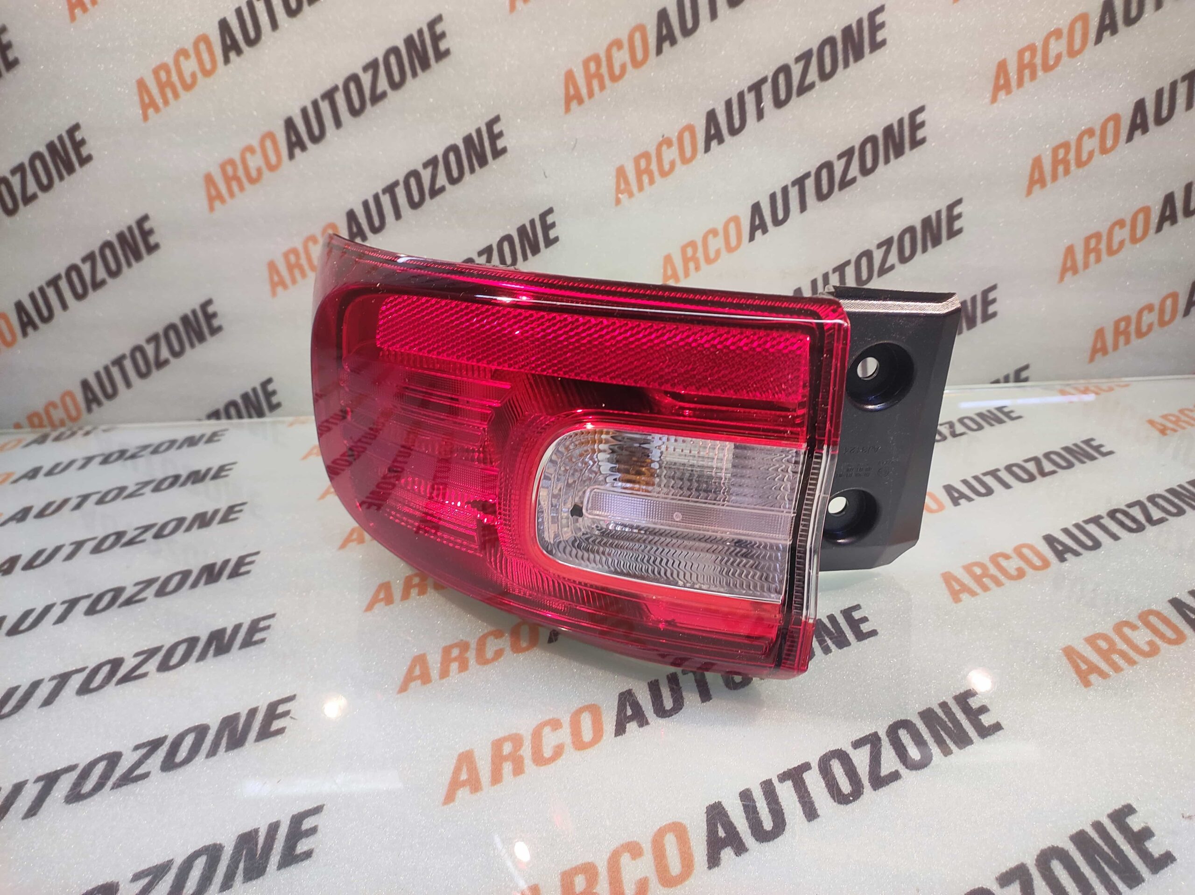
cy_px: 448
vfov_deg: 74.7
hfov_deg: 91.1
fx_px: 586
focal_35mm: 17
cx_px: 598
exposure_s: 1/33
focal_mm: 4.74
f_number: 1.79
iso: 235
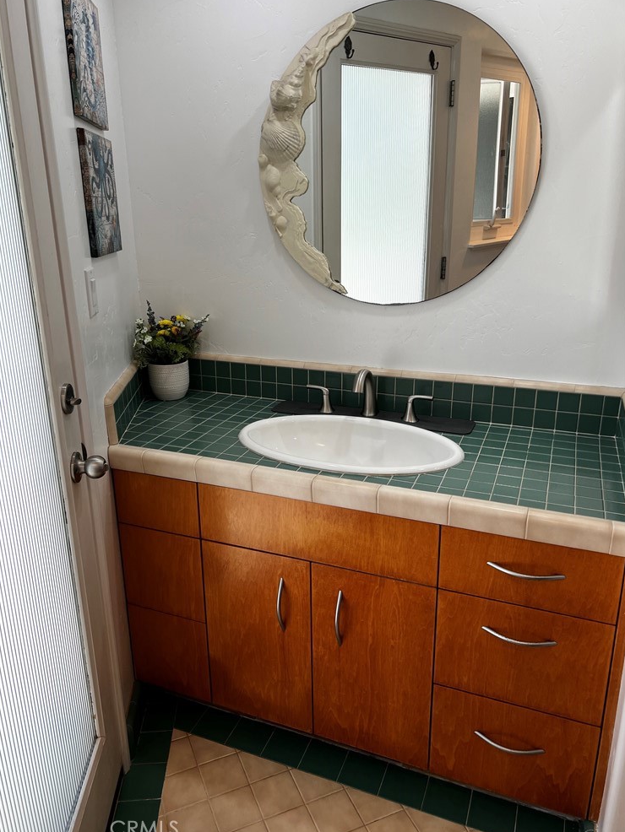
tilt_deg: -17.0
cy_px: 408
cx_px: 305
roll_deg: +1.2
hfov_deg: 51.4
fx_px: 650
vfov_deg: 65.3
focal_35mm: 27
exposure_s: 1/120
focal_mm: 5.7
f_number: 1.5
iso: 50
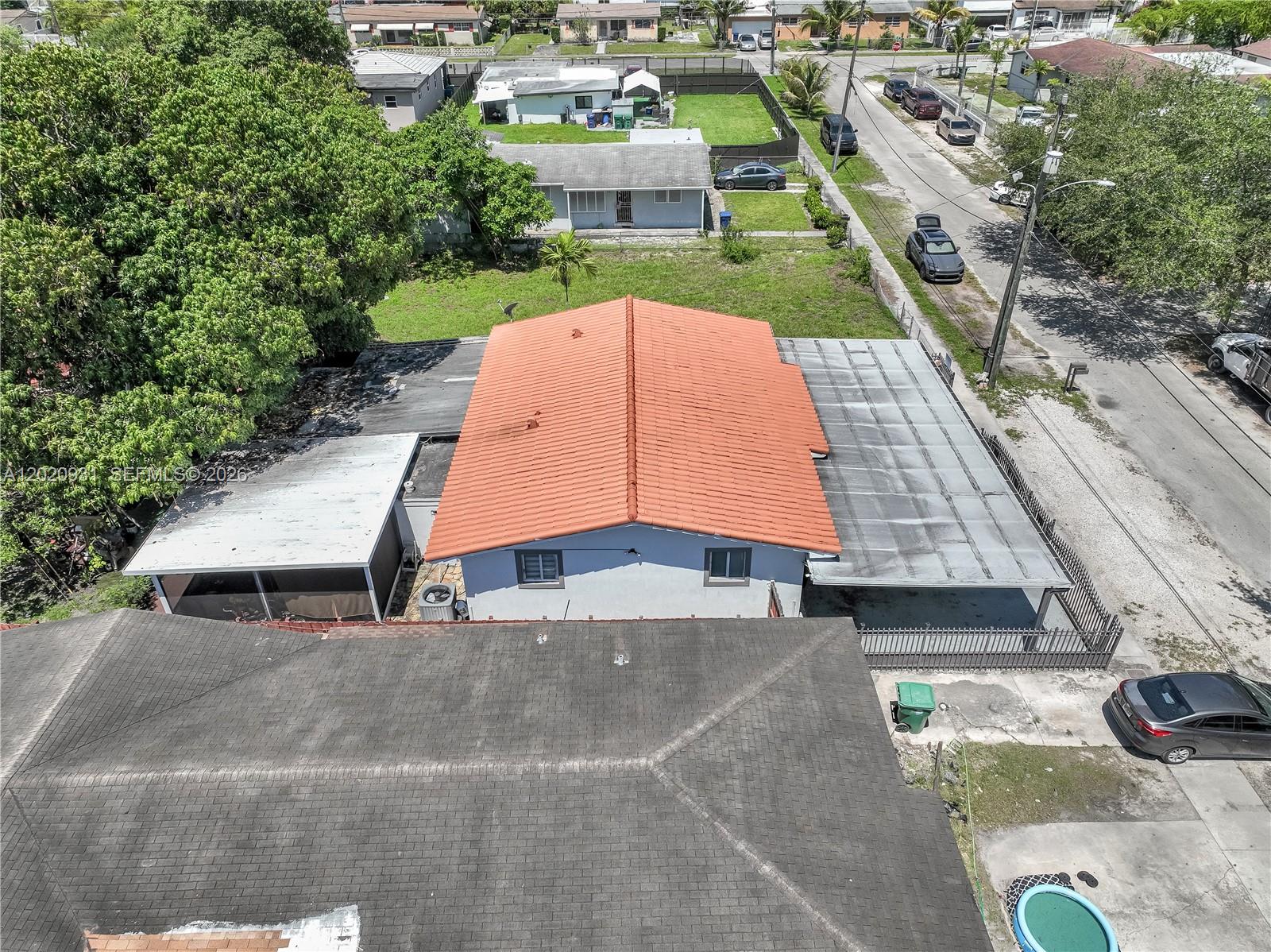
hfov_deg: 71.6
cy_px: 476
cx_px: 636
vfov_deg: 56.8
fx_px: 881
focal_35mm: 24
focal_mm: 12.29
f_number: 2.8
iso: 140
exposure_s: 1/3200
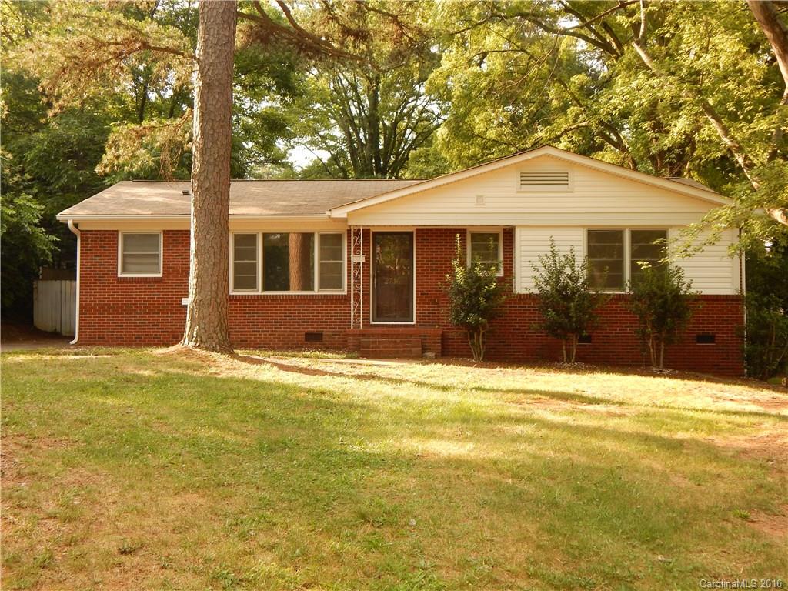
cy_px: 296
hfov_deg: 49.0
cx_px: 394
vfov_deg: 37.7
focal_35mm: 38
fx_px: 865
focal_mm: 6.8
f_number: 3.4
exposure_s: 1/160
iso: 125
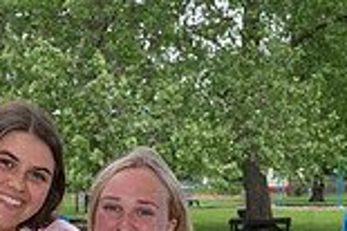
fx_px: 1107
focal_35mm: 115
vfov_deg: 11.5
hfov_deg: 17.8
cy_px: 311
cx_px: 157
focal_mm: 29
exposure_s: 1/500
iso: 400
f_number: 6.3
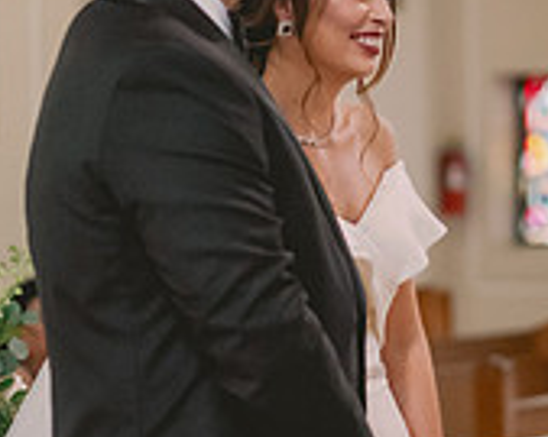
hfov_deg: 7.4
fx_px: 4247
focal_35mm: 262
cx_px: 321
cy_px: 223
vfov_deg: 5.9
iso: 4000
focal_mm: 105
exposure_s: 1/250
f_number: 3.2
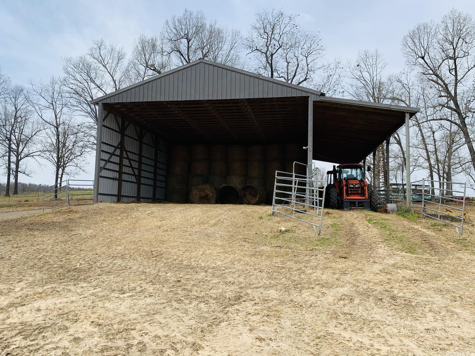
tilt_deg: +5.8
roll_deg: -0.4
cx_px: 238
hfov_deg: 67.3
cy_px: 178
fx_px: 357
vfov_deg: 53.1
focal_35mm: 26
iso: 25
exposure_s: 1/2364
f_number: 1.8
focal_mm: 4.25
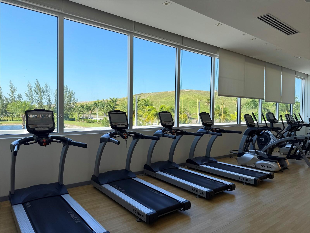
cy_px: 116
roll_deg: -0.6
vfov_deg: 56.8
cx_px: 155
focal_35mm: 24
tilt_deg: -0.9
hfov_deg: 71.6
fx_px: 215
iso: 80
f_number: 1.78
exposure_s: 1/1174
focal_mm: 6.76
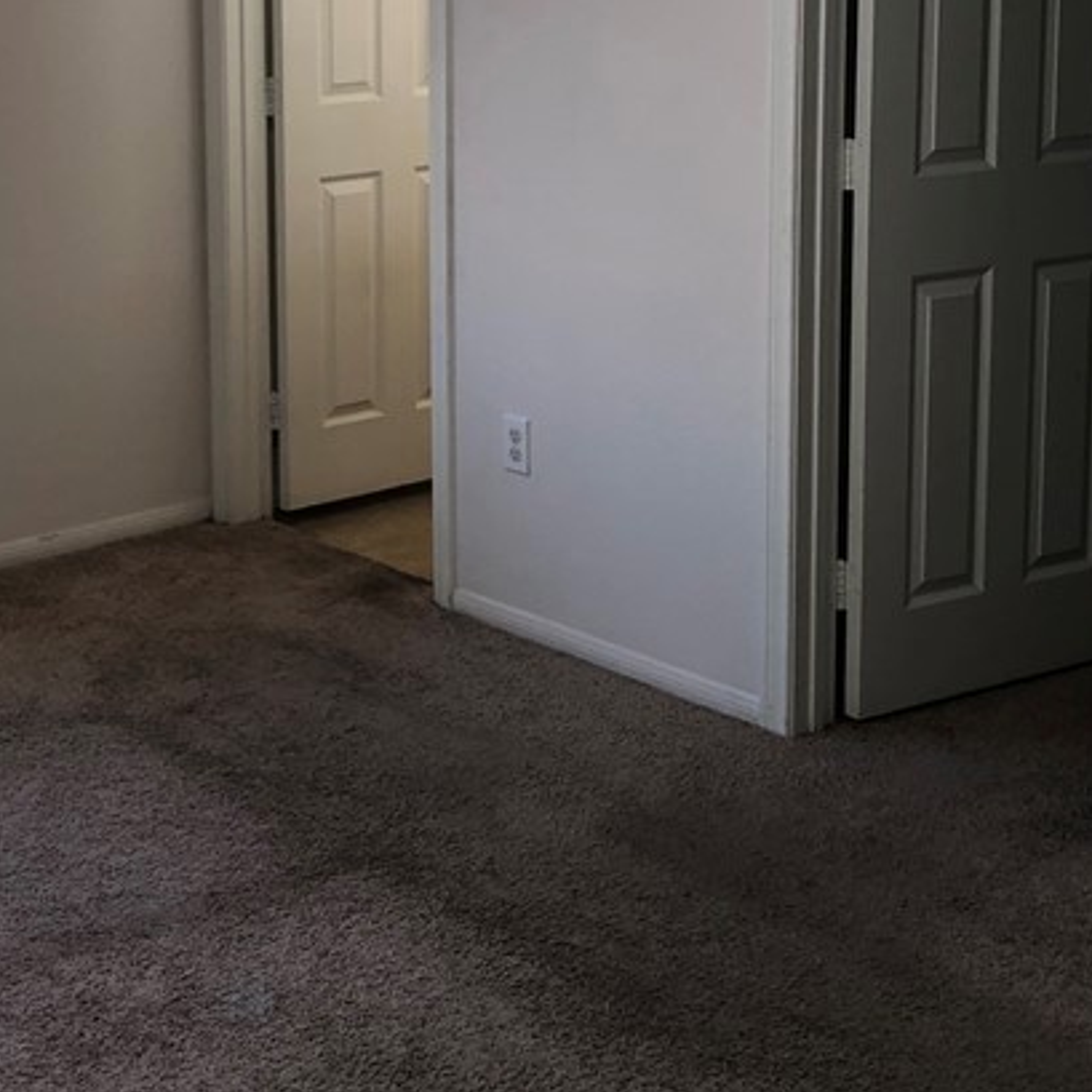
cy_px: 211
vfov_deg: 27.2
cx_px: 272
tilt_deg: -9.0
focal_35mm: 62
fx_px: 2213
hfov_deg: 27.3
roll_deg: +1.5
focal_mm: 3.99
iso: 20
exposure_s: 1/19
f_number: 1.8
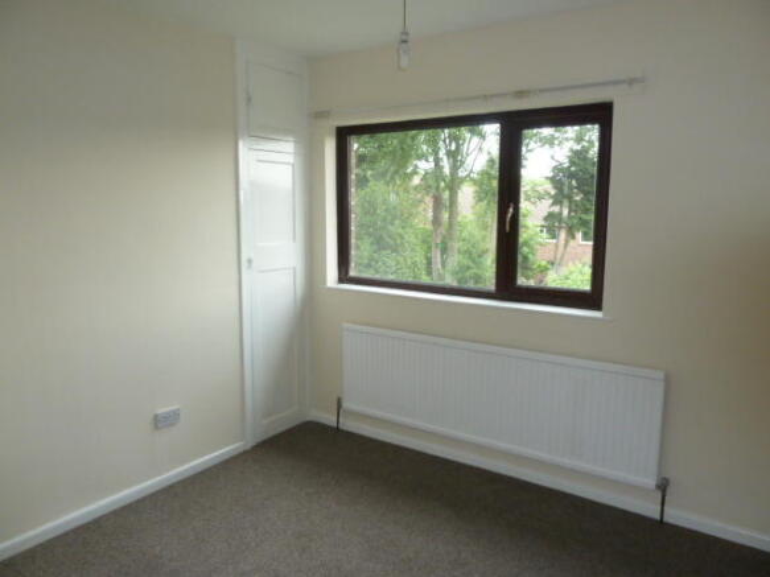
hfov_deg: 69.4
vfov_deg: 54.9
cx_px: 385
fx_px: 556
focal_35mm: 25
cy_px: 288
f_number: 3.3
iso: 200
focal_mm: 4.1
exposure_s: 1/30
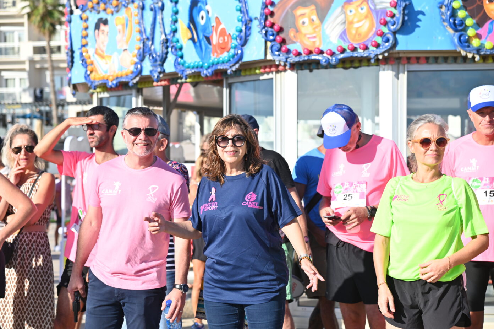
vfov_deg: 13.9
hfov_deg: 20.8
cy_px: 164
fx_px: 1344
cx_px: 247
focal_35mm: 98
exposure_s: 1/320
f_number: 5.6
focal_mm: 98
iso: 100
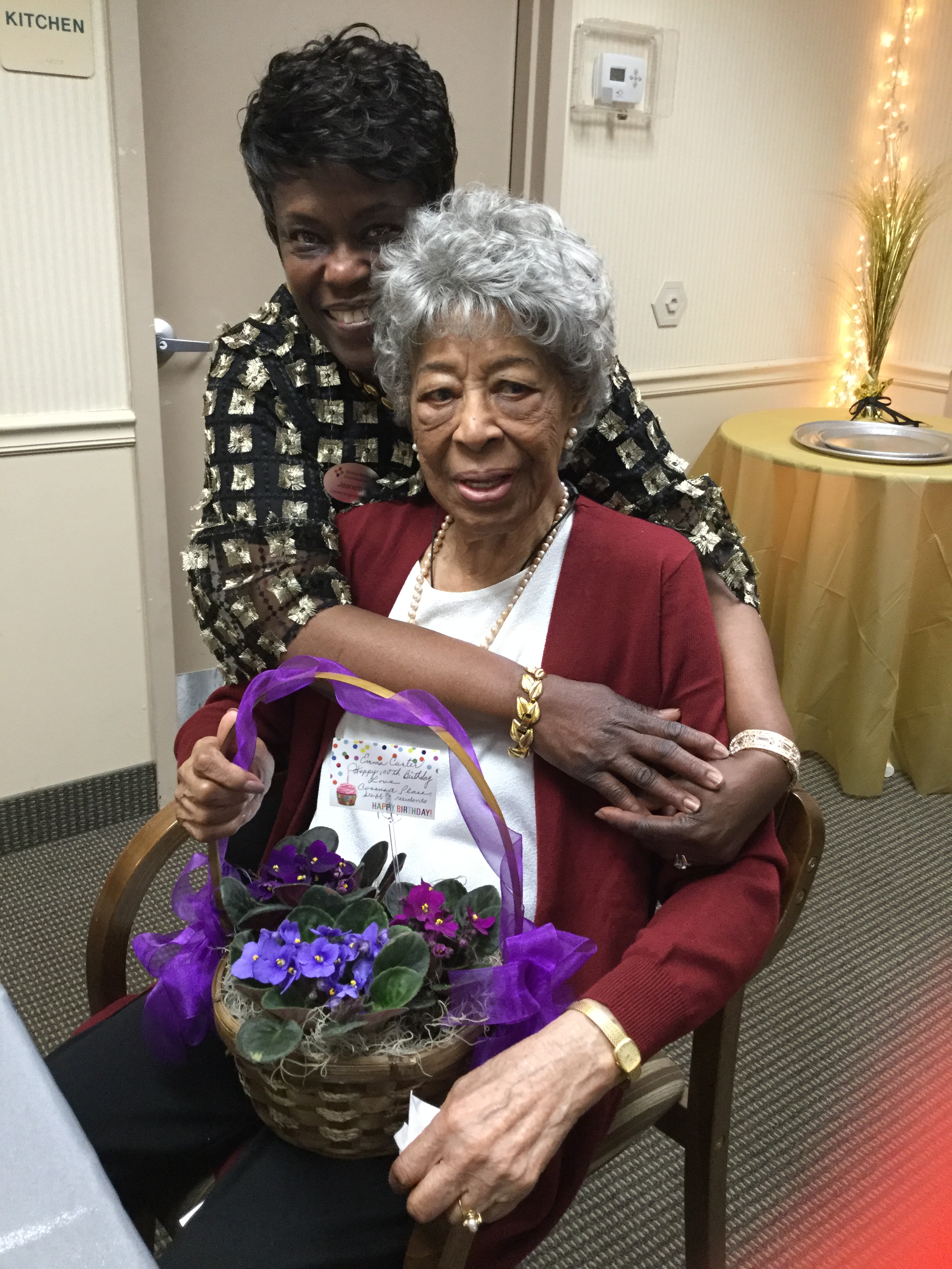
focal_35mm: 31
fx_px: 1137
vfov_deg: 58.4
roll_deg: -2.1
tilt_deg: -19.7
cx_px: 476
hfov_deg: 45.4
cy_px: 634
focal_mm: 3.3
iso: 160
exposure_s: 1/30
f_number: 2.4
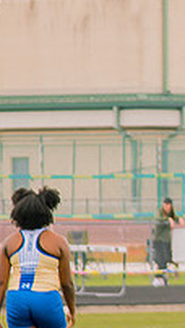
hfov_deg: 1.6
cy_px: 190
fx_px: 6646
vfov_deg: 2.8
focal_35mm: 764
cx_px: 423
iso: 200
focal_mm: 120
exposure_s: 1/200
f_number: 4
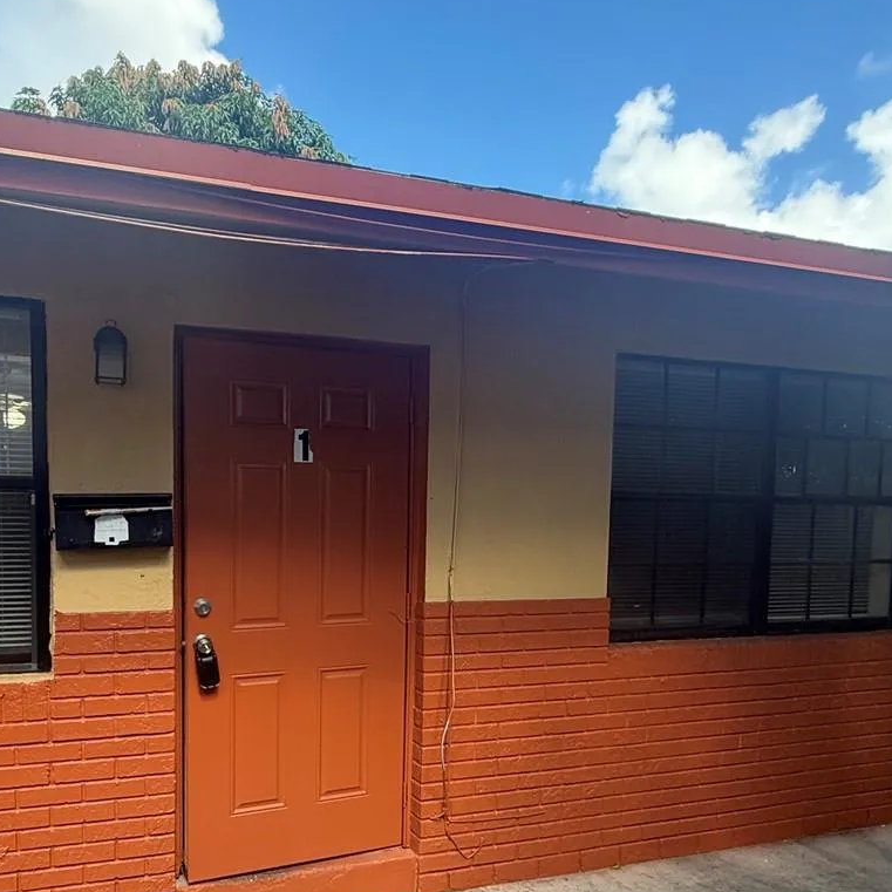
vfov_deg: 60.2
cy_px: 556
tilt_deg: -3.2
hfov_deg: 60.1
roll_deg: -0.8
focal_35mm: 26
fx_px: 758
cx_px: 332
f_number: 2.2
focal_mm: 2.22
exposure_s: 1/225
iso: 50
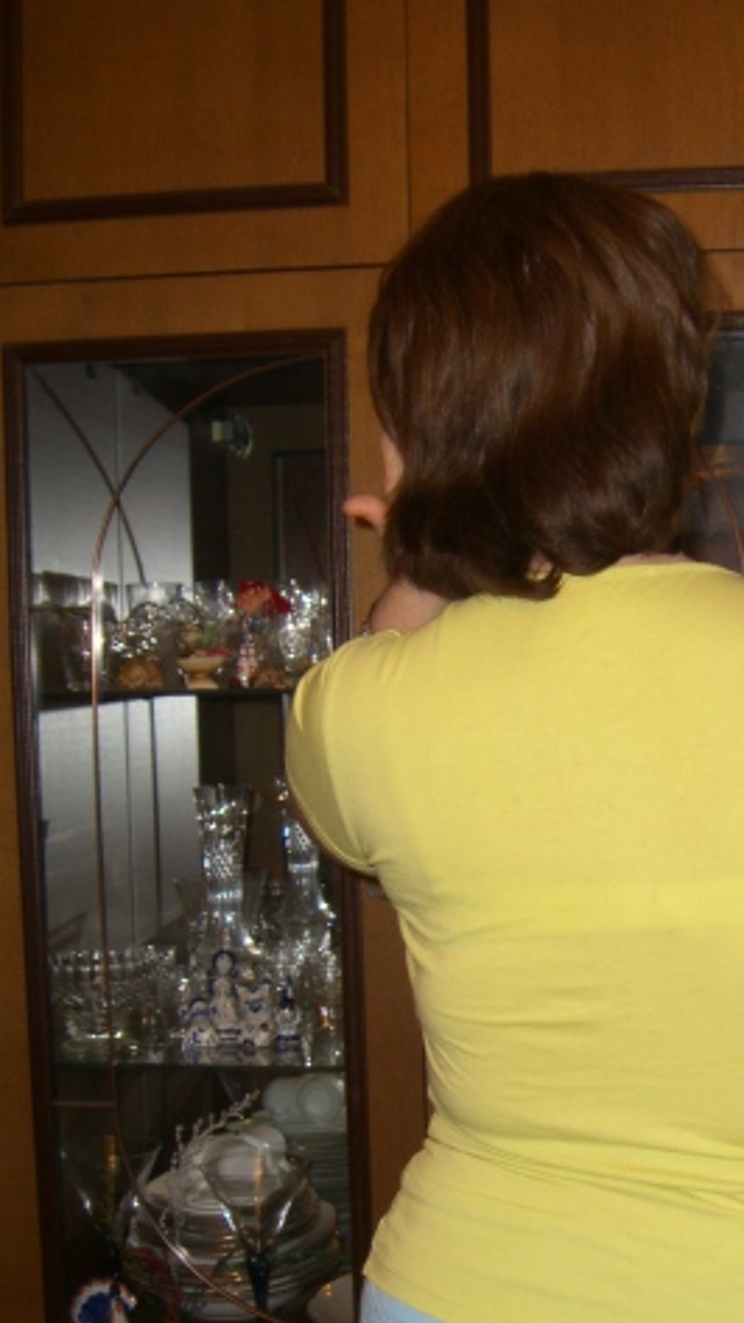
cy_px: 870
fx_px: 1964
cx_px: 646
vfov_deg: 36.9
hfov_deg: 21.1
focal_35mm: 56
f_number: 2.8
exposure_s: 1/60
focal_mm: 7.9
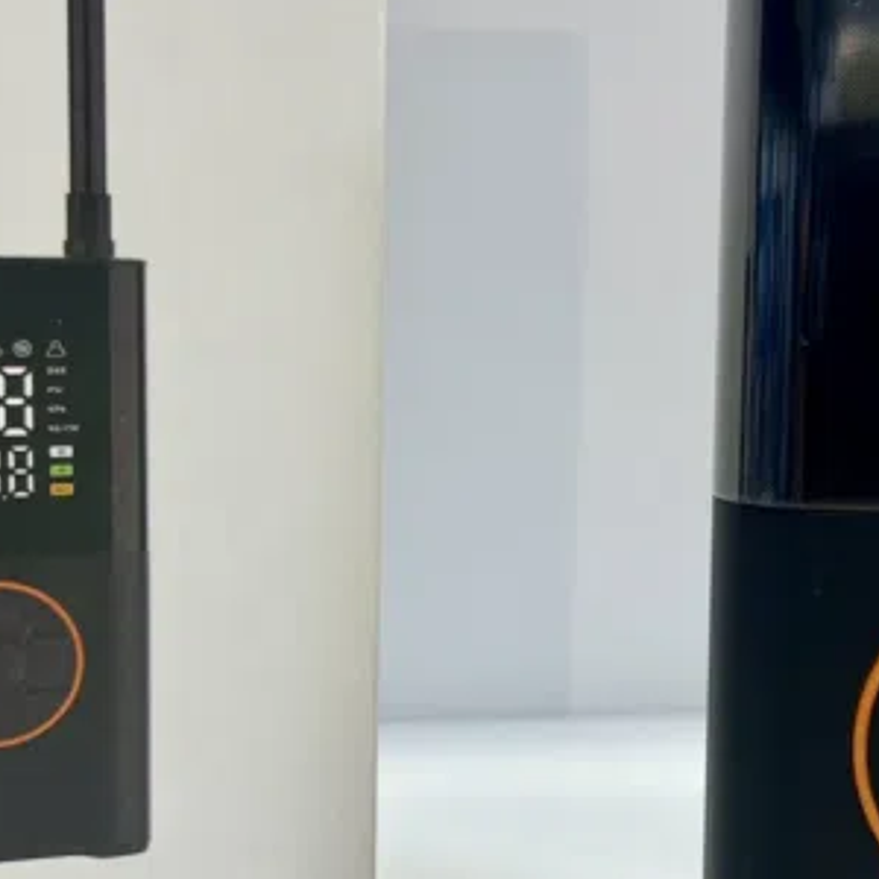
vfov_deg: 34.6
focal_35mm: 49
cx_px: 472
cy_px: 504
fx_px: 1408
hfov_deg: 34.7
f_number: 1.5
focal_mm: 5.7
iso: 50
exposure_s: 1/242
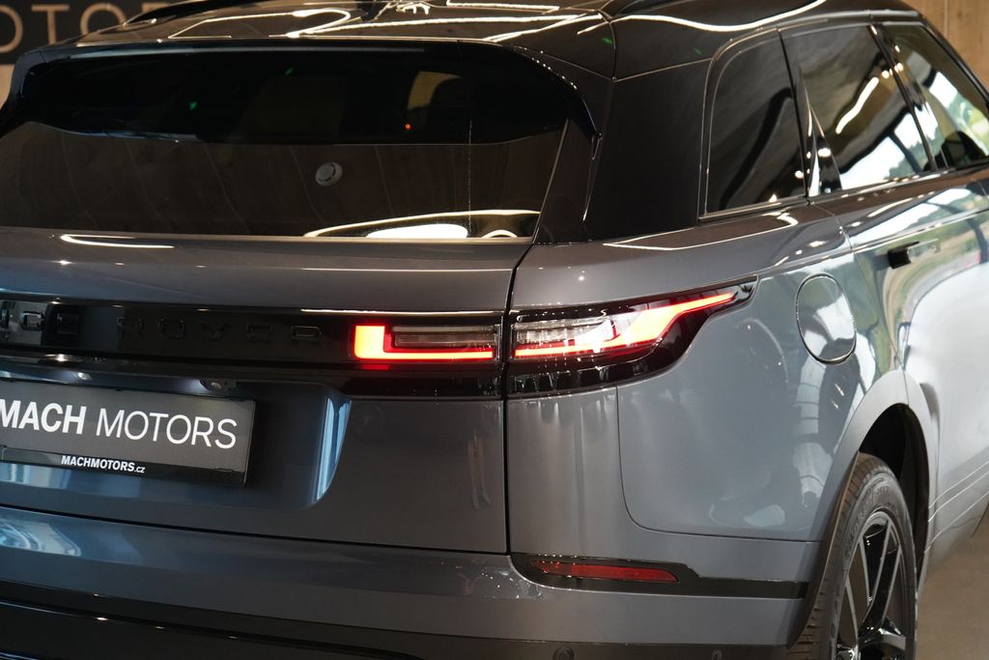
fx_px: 1731
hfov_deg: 31.9
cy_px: 330
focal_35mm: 63
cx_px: 494
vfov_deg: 21.6
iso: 8000
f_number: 5.6
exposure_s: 1/160
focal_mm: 63
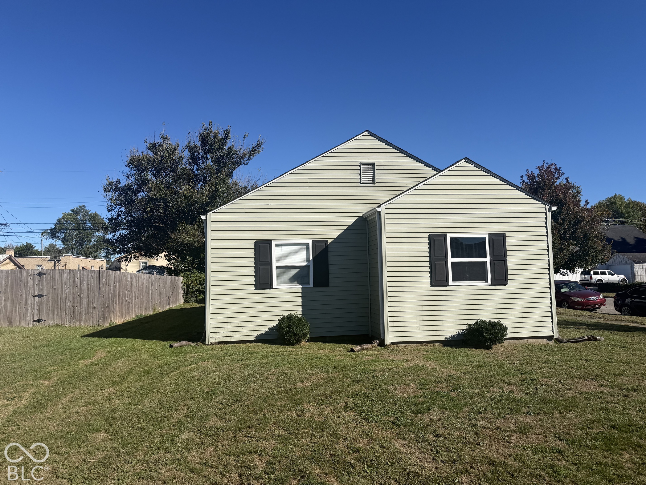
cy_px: 242
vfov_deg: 56.8
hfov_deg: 71.6
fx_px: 448
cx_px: 323
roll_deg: +1.4
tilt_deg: +3.9
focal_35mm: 24
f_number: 1.78
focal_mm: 6.76
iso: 80
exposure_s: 1/6173
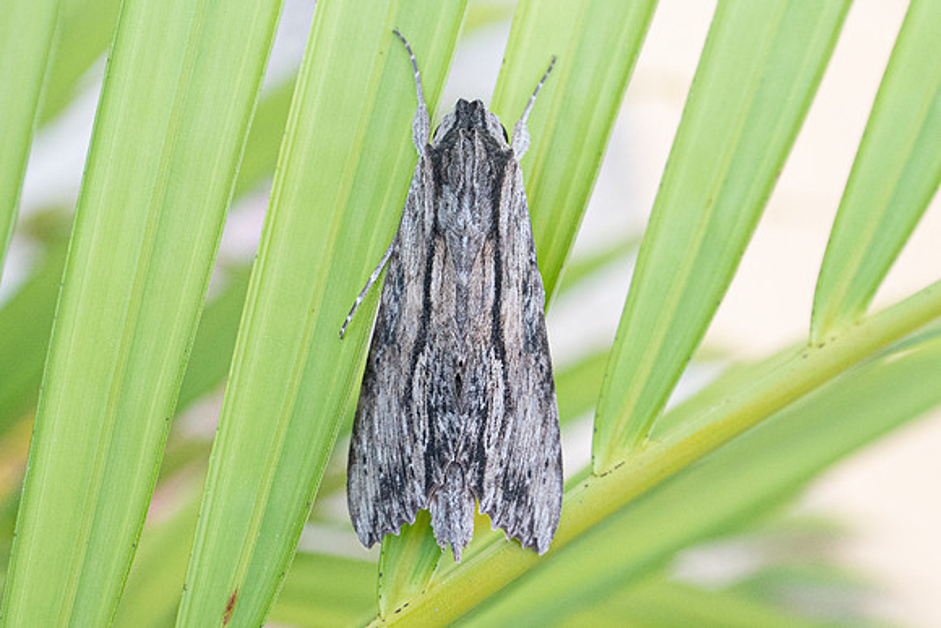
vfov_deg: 15.4
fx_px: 2317
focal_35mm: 89
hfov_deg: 22.9
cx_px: 368
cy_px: 296
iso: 800
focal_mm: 35
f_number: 7.1
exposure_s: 1/400
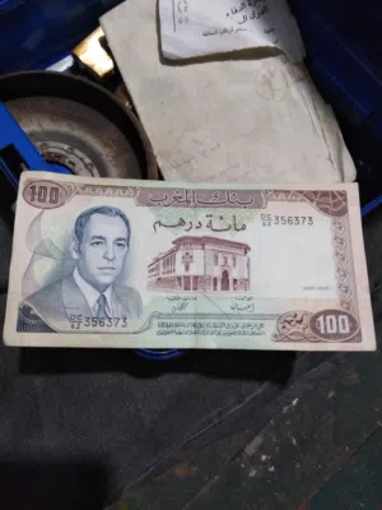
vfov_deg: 67.3
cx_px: 191
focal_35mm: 26
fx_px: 383
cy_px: 255
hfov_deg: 53.1
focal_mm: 3.46
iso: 435
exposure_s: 1/20
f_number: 2.2
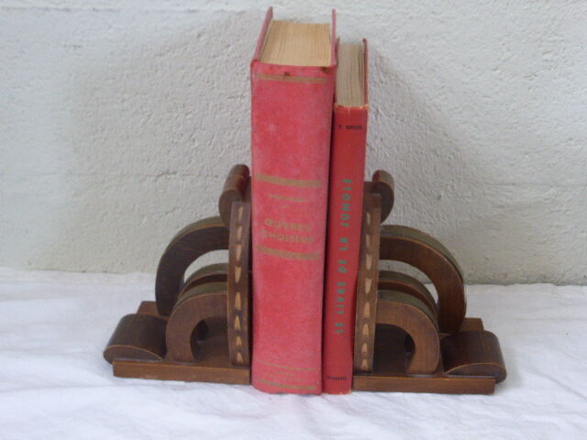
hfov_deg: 33.8
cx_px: 294
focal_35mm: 57
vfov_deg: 25.7
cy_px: 220
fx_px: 967
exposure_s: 1/25
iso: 400
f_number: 4.6
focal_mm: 9.7
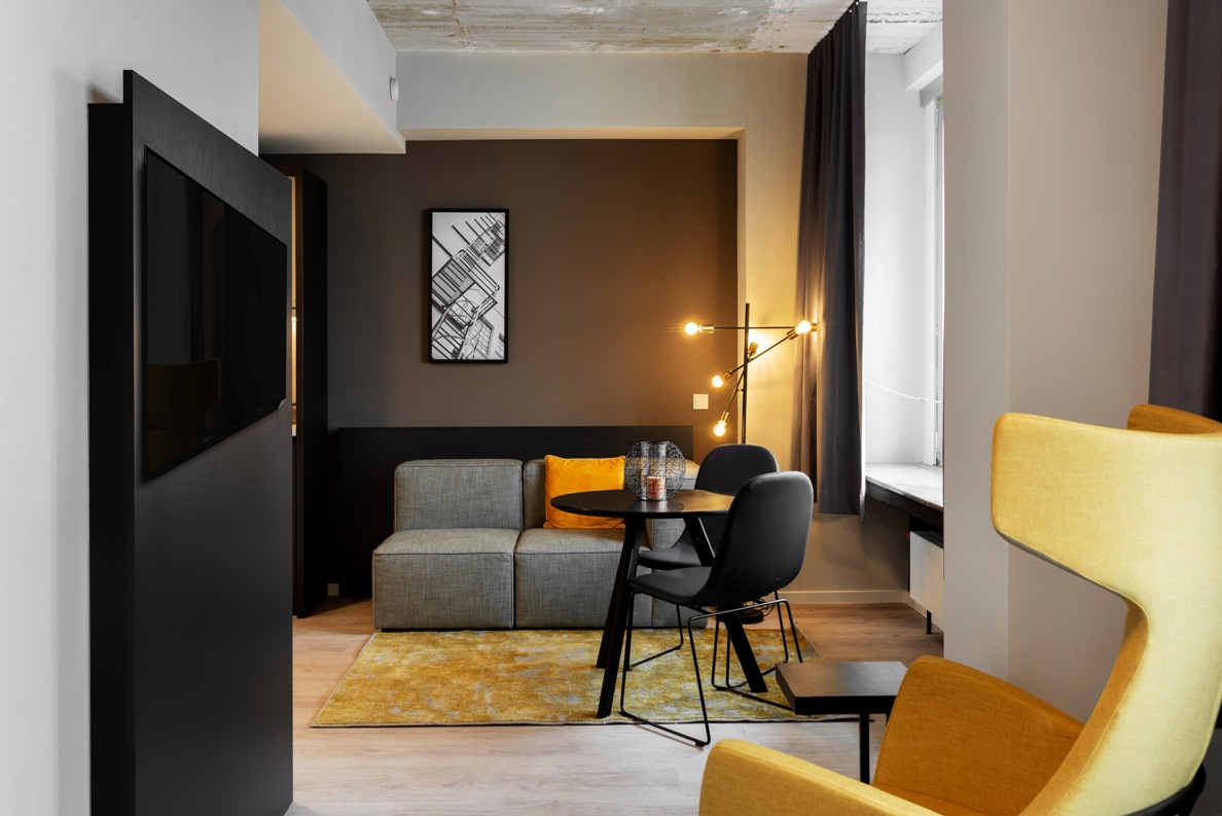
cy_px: 408
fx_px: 1188
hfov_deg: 54.4
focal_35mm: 35
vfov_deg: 37.9
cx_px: 611
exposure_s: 1/4
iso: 100
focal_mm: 35
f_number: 8
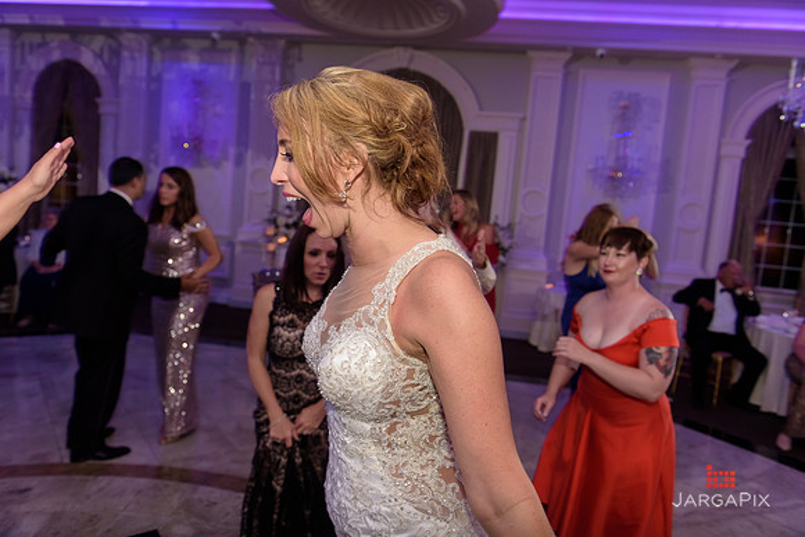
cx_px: 402
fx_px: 581
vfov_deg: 49.6
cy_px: 268
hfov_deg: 69.4
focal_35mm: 26
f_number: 3.2
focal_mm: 26
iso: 1600
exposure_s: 1/125
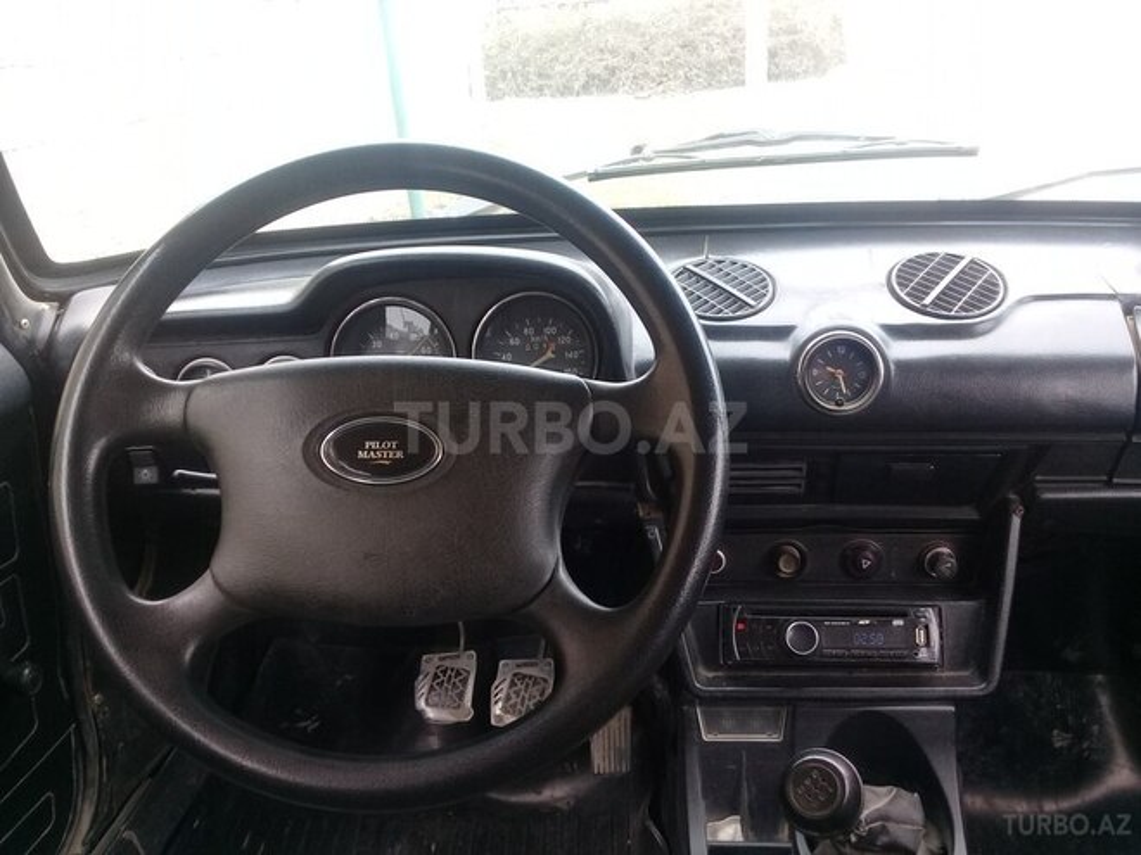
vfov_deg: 45.4
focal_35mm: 31
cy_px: 428
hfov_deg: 58.4
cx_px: 570
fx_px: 1022
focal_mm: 3.3
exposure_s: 1/33
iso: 50
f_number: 2.2
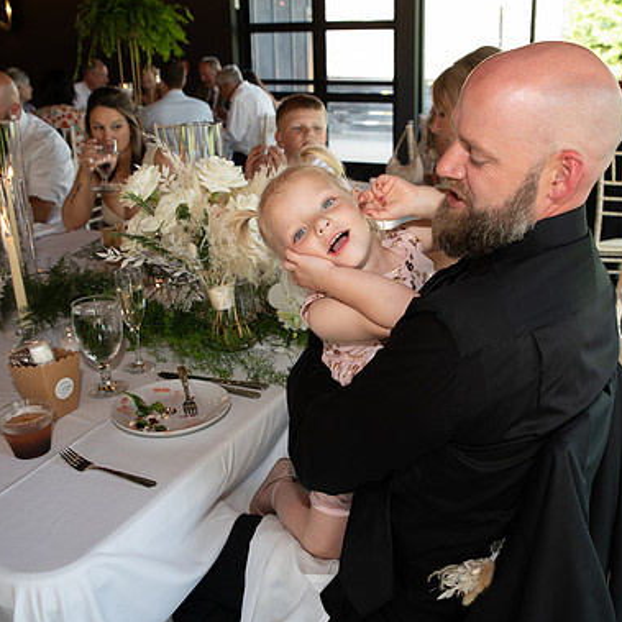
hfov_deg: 46.8
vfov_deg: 47.2
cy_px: 303
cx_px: 385
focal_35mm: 35
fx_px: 712
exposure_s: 1/60
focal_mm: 24
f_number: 4
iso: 250
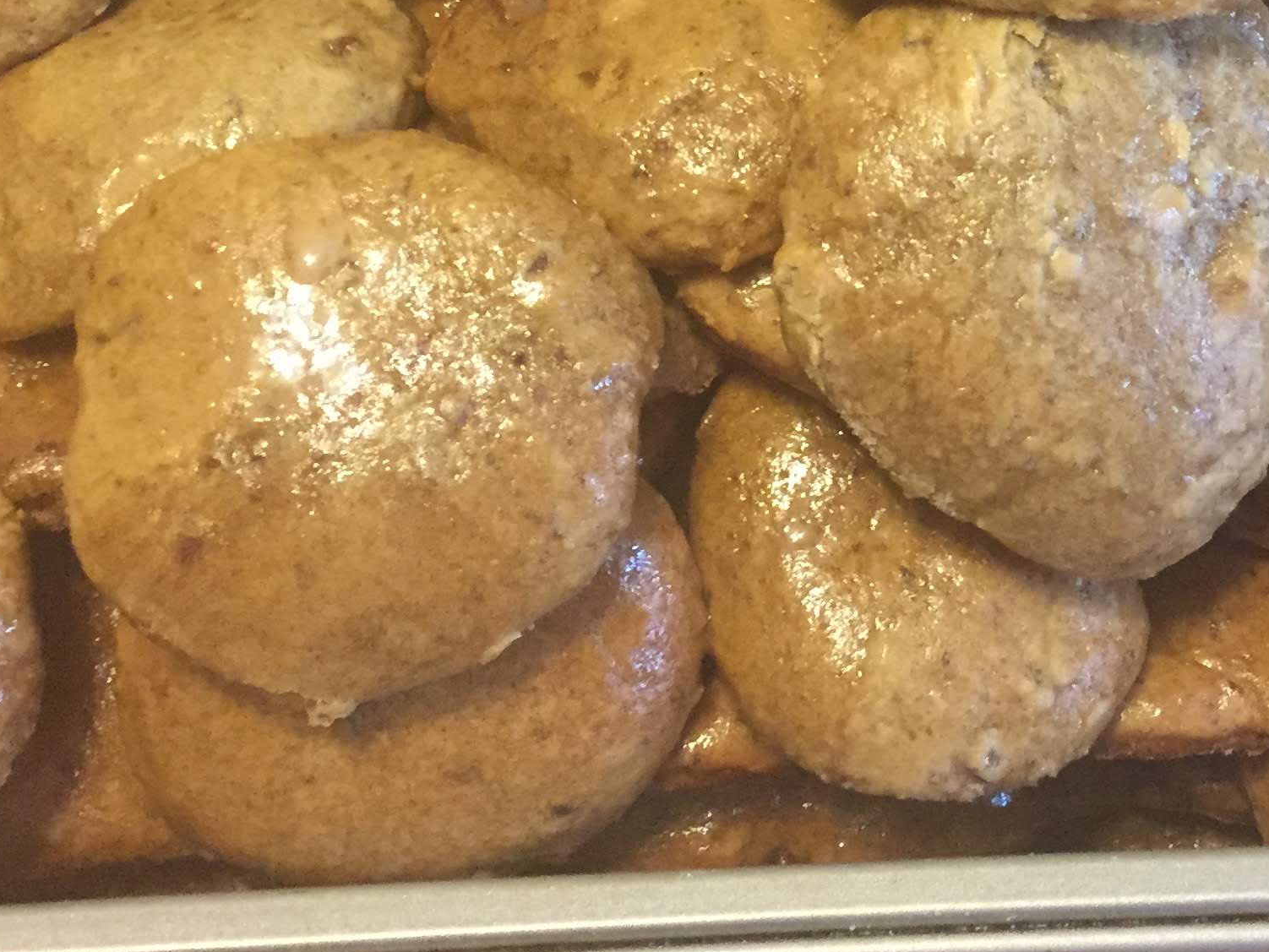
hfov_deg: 30.4
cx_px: 896
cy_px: 98
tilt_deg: -46.4
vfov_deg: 22.7
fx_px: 2310
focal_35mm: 63
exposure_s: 1/30
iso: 250
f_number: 2.2
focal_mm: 4.15
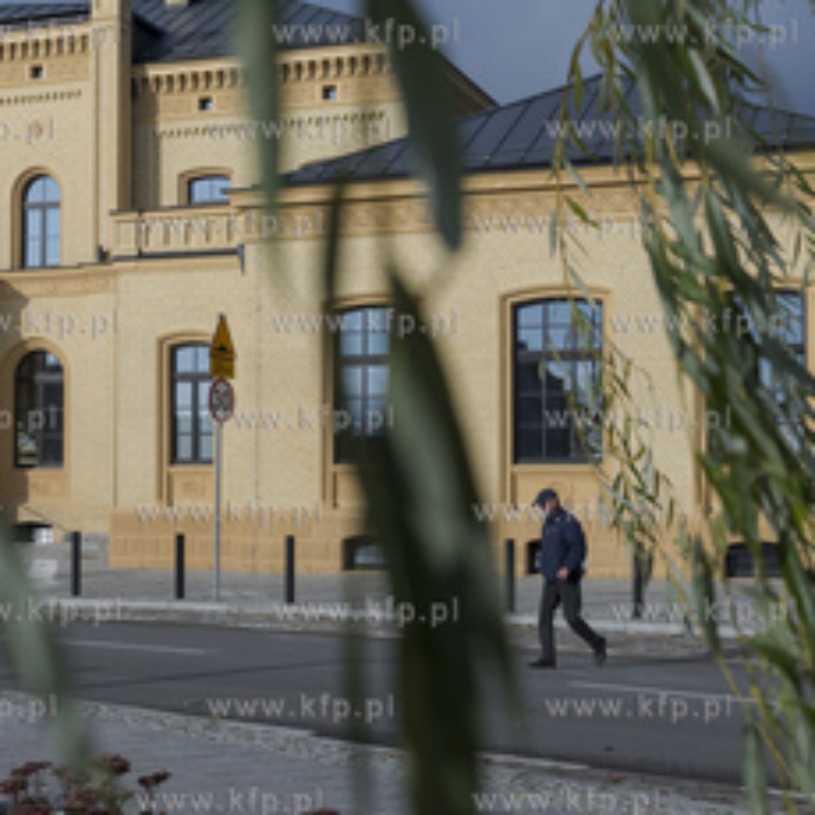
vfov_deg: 27.7
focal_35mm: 62
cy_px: 370
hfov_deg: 27.1
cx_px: 152
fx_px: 1651
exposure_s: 1/4000
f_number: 6.3
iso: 400
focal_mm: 42
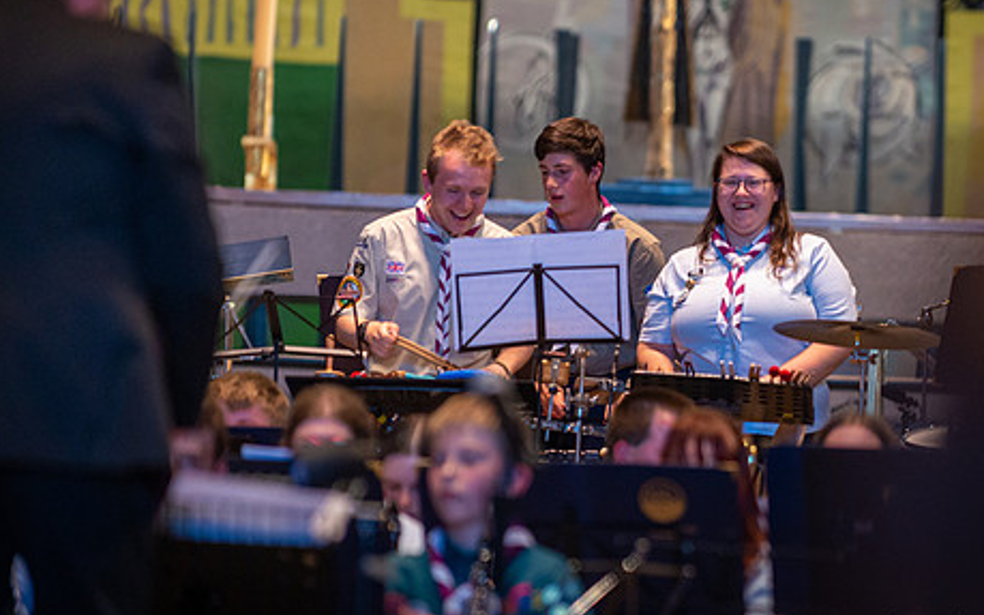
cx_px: 745
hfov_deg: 6.1
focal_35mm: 342
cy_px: 383
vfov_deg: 3.8
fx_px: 9173
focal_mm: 200
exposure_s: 1/125
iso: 2000
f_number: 2.8
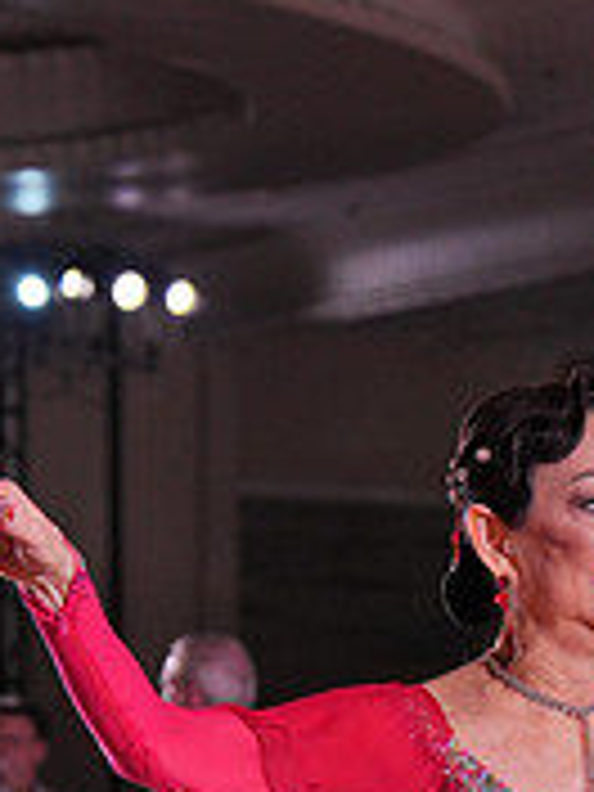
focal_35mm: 222
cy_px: 1220
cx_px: 524
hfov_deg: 6.7
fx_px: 5079
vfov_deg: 8.7
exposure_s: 1/500
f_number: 4
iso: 1250
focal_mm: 70
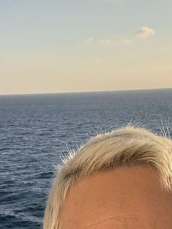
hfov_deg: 17.9
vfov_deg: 22.4
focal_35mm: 82
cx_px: 132
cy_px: 256
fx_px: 543
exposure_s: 1/750
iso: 40
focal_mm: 2.69
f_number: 1.9
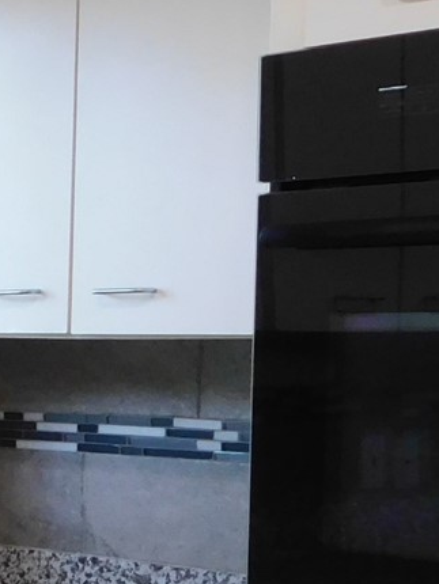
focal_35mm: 119
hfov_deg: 11.2
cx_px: -449
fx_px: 2010
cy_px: 513
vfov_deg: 16.3
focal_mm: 4.5
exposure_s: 1/30
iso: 250
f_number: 3.1
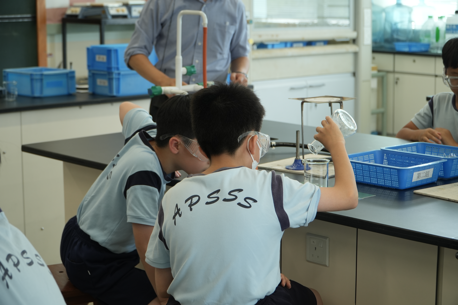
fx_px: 916
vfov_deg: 18.9
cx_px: 229
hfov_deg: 28.1
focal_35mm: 72
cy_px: 152
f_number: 4.5
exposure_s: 1/60
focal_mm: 48
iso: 320
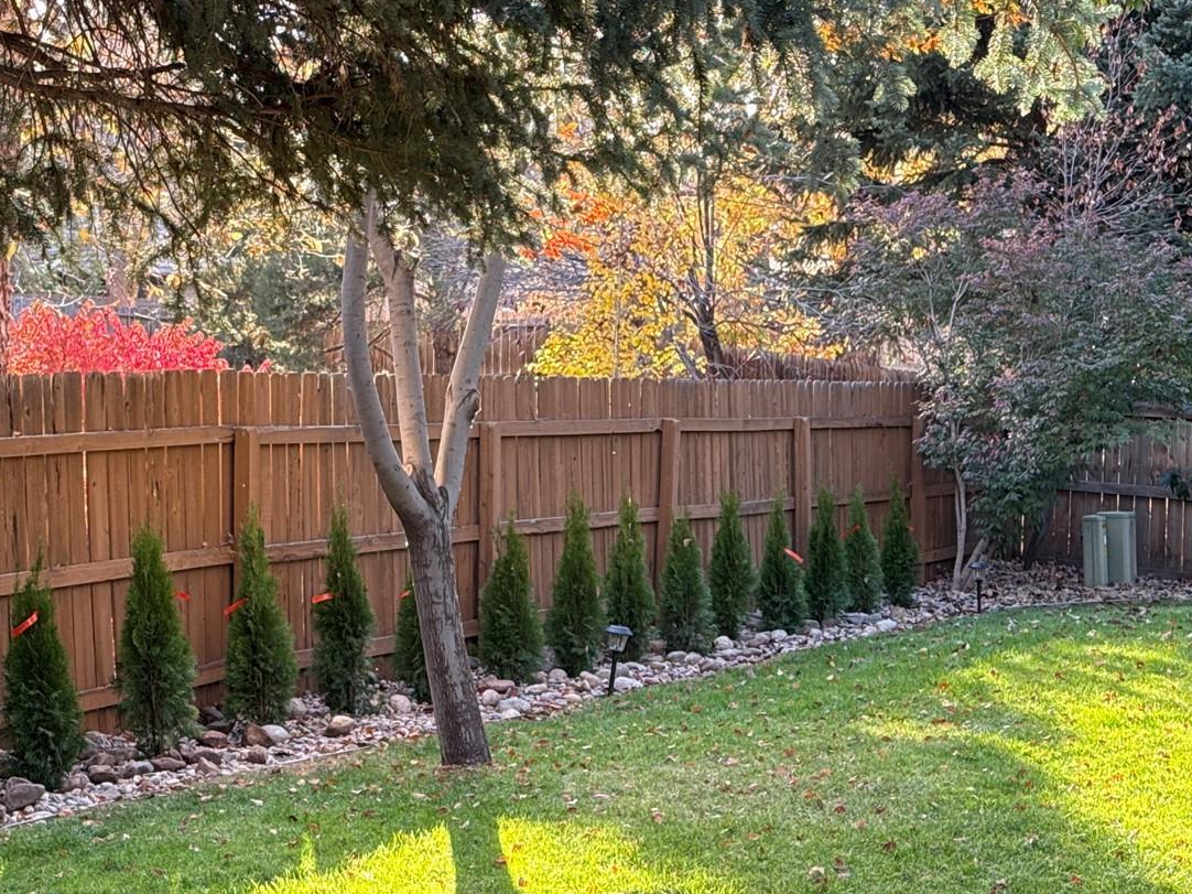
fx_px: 2444
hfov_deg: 27.3
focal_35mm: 71
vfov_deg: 20.6
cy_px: 287
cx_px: 432
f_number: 1.78
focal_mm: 6.76
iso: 50
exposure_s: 1/122
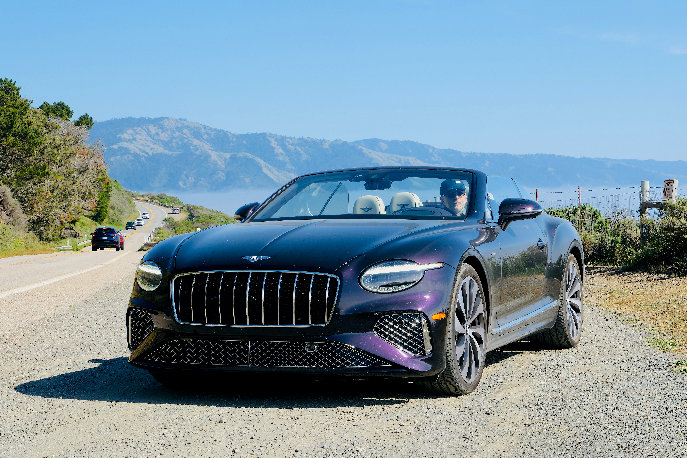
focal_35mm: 62
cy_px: 229
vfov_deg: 21.9
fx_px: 1183
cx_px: 344
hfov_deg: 32.4
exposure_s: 1/110
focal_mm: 41.1
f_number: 11
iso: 125
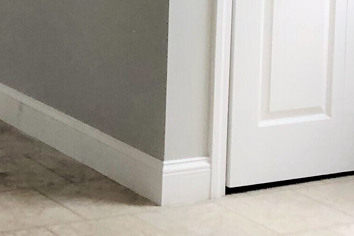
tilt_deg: -2.5
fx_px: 1170
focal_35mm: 119
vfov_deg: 11.1
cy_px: -98
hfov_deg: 15.7
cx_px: -186
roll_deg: +0.6
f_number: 1.8
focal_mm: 3.99
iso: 32
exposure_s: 1/30
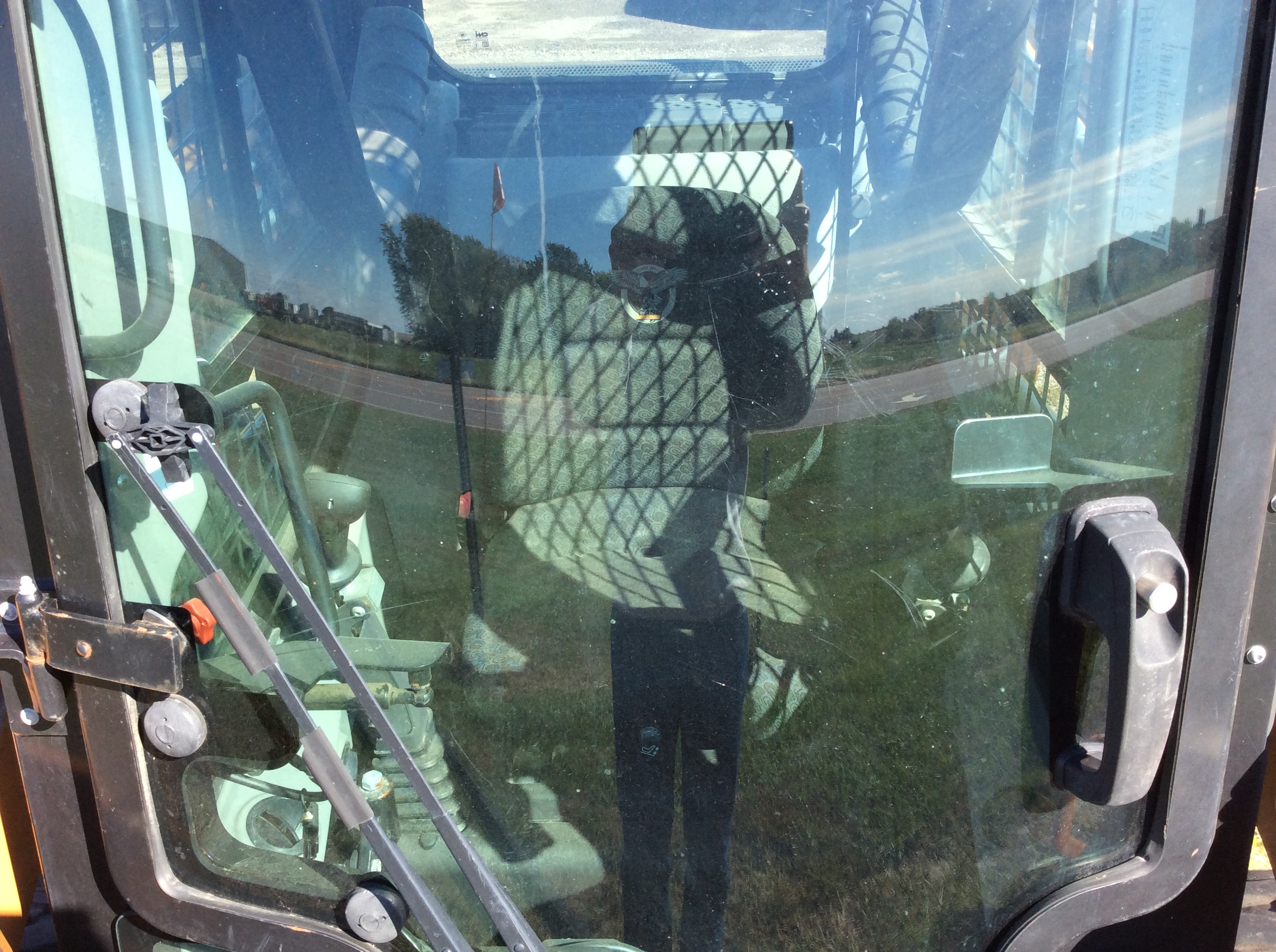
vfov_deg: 44.1
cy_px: 476
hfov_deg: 56.9
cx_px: 638
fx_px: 1178
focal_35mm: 32
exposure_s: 1/376
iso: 32
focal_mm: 3.3
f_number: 2.4
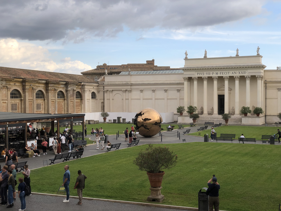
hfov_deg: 36.8
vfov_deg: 28.0
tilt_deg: -1.1
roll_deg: +0.9
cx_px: 140
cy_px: 106
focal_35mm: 52
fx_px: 422
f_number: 2.4
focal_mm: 6
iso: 16
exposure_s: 1/467
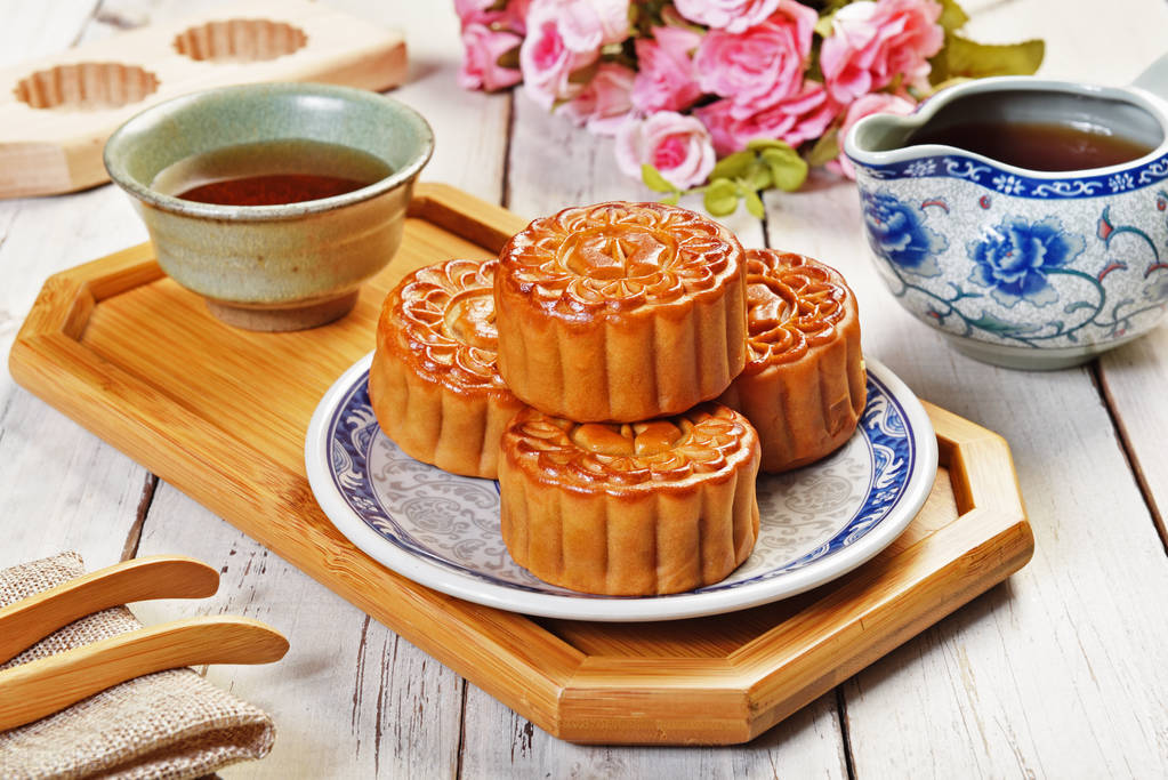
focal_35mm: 70
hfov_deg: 28.8
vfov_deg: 19.5
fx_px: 2272
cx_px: 584
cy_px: 390
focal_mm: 70
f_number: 13
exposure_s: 1/100
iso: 100
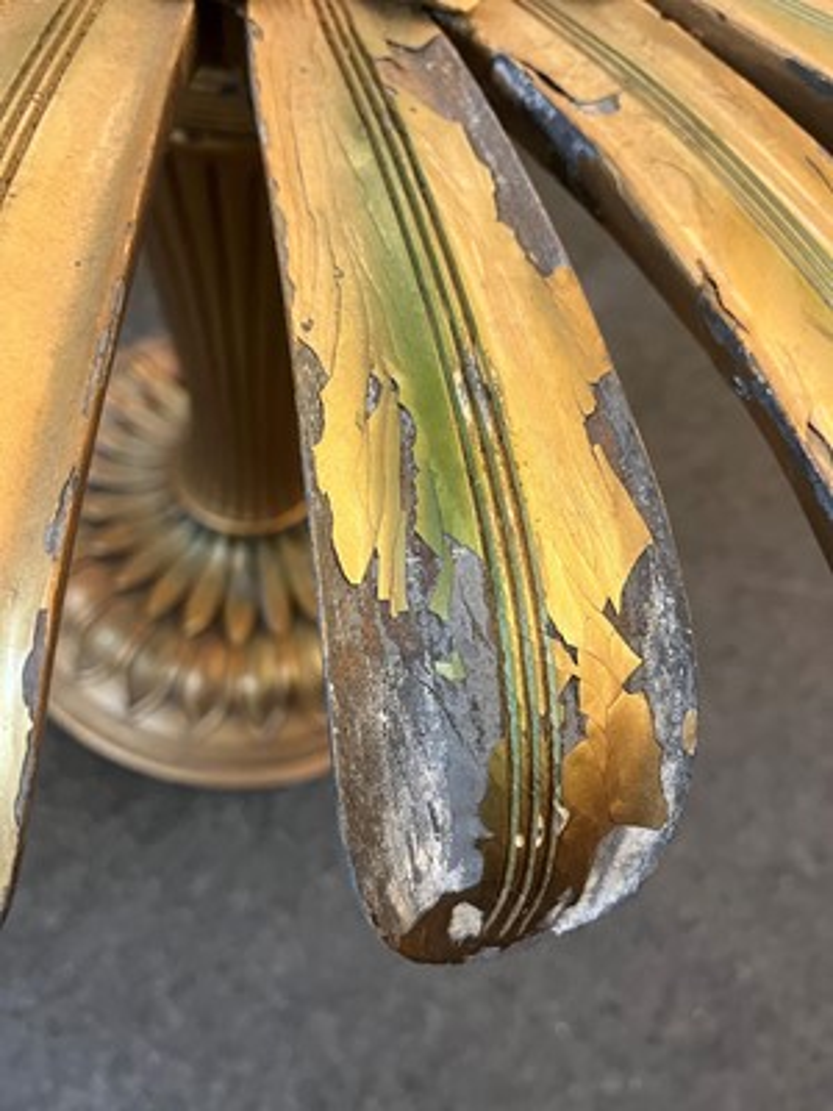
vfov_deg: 67.3
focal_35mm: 26
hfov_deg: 53.1
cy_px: 556
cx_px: 416
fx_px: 834
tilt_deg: -63.4
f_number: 1.6
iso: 400
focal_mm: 5.1
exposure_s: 1/50
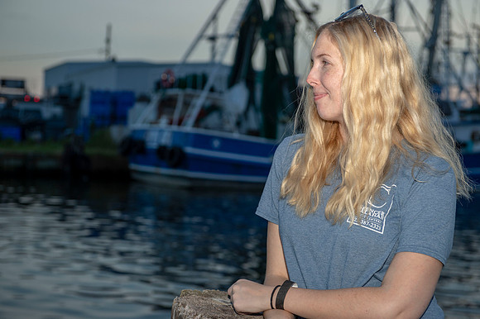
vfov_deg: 19.4
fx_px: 933
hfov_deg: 28.9
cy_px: 160
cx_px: 240
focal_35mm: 70
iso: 200
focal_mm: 70
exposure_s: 1/200
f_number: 5
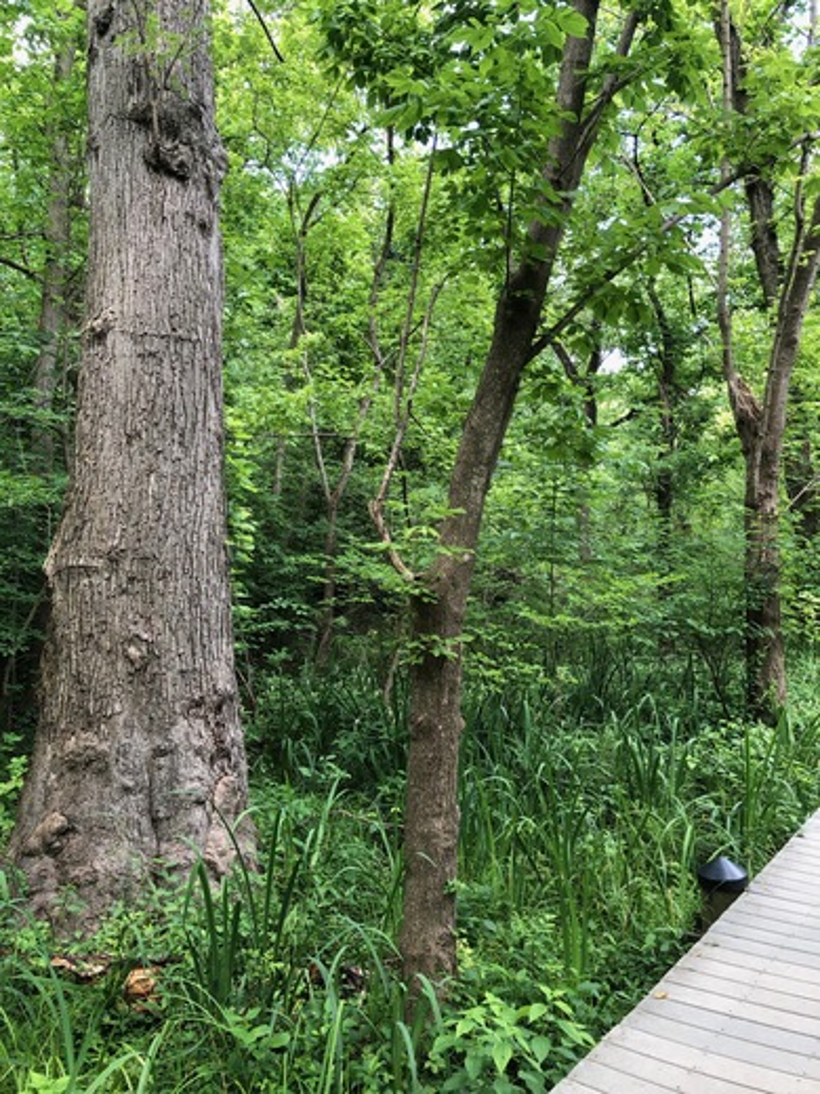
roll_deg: -0.1
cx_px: 410
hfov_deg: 49.7
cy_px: 547
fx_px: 884
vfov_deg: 63.4
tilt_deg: +1.8
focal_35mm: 28
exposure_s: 1/120
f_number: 1.8
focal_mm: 3.99
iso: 40
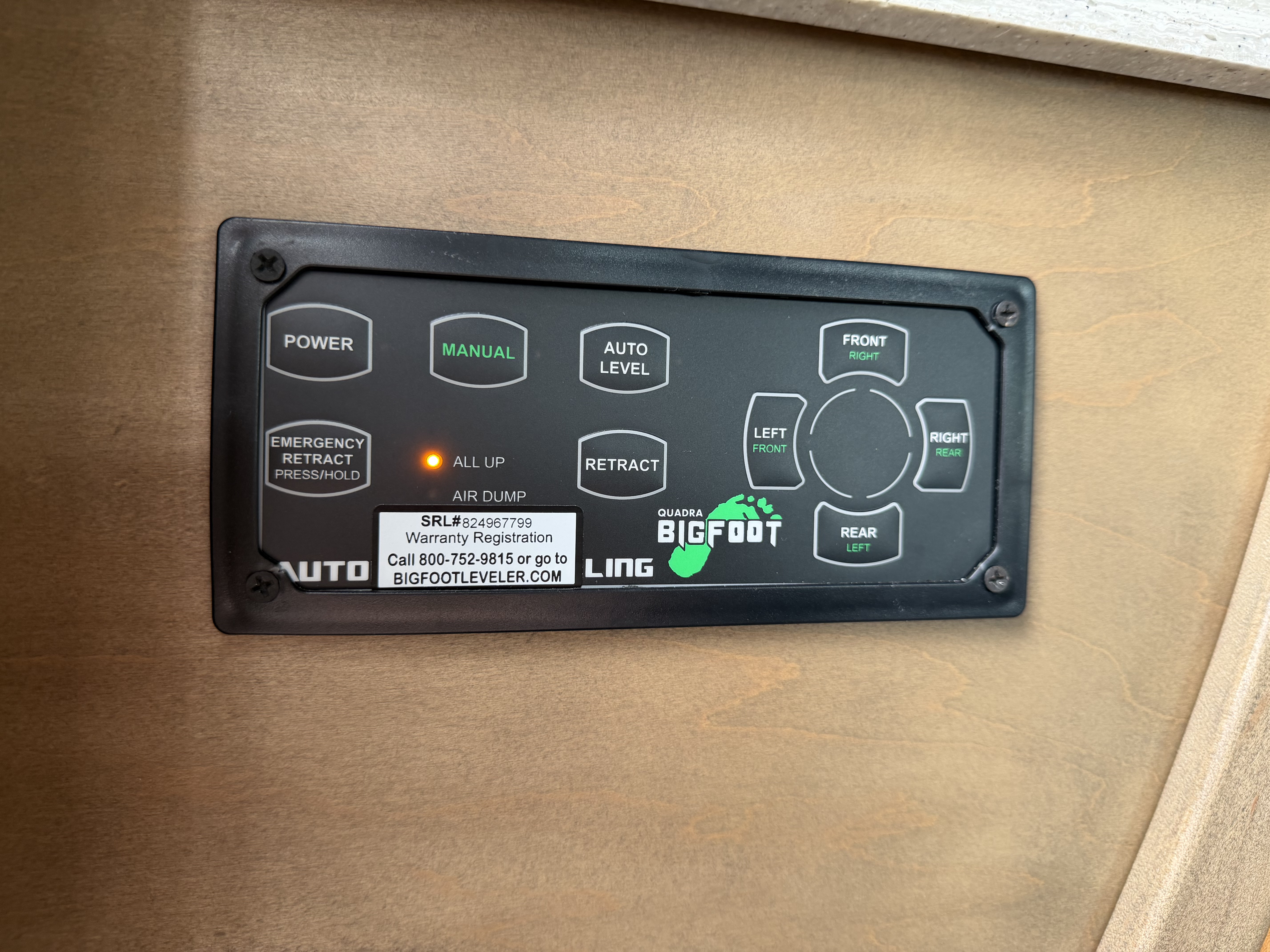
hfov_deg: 71.6
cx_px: 635
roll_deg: -1.3
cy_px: 476
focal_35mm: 24
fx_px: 881
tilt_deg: +0.8
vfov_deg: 56.8
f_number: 1.78
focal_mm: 6.76
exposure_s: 1/121
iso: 125
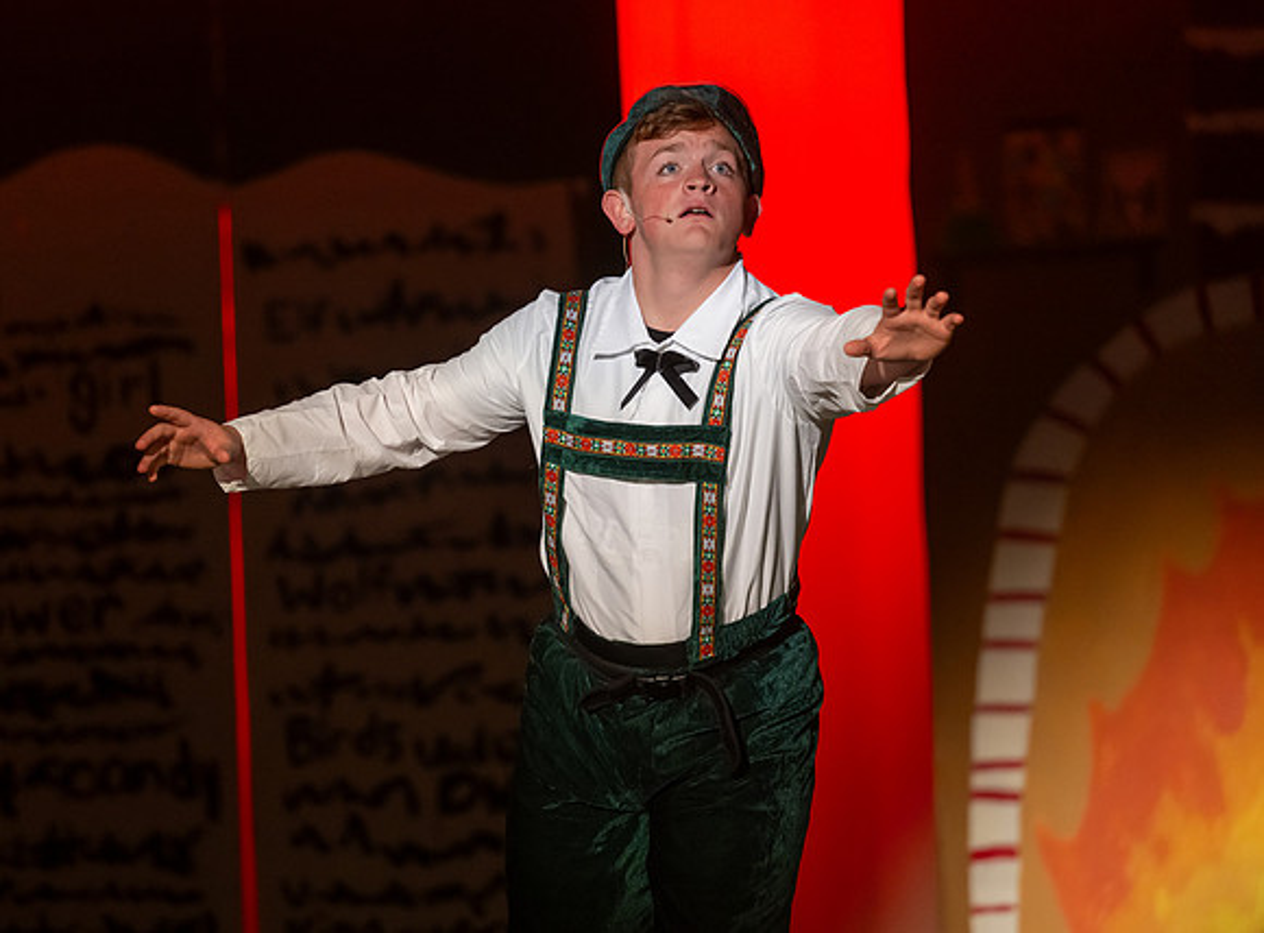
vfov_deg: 8.5
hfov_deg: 11.5
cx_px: 471
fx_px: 6283
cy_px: 431
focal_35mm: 173
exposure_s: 1/250
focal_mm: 135
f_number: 2.8
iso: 1600
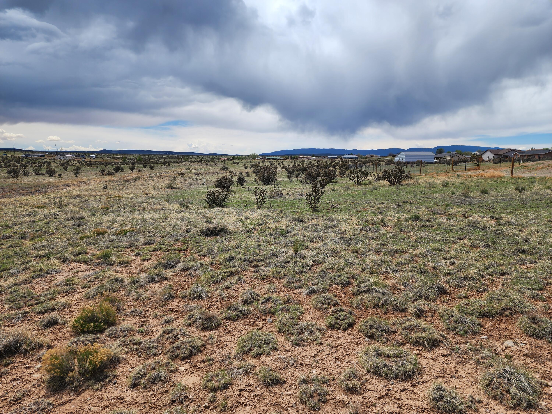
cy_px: 207
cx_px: 276
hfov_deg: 73.9
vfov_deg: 58.9
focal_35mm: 23
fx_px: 367
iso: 12
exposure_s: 1/1283
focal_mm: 6.4
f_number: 1.8
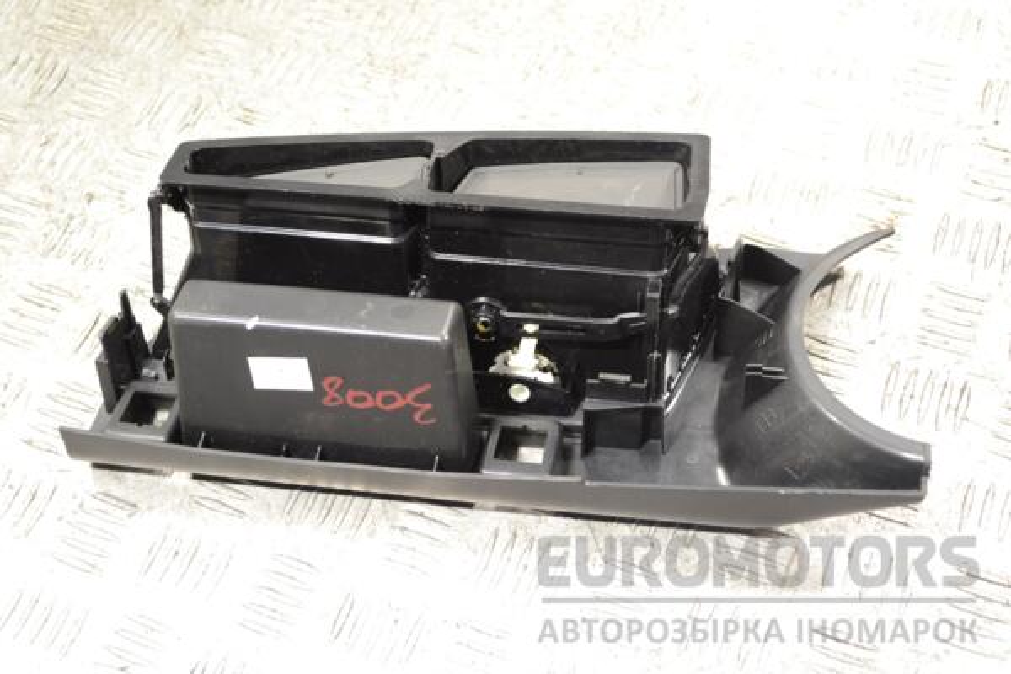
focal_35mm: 51
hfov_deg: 38.9
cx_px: 506
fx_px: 1432
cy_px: 337
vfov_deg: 26.5
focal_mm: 34
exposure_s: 1/30
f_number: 5
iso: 560
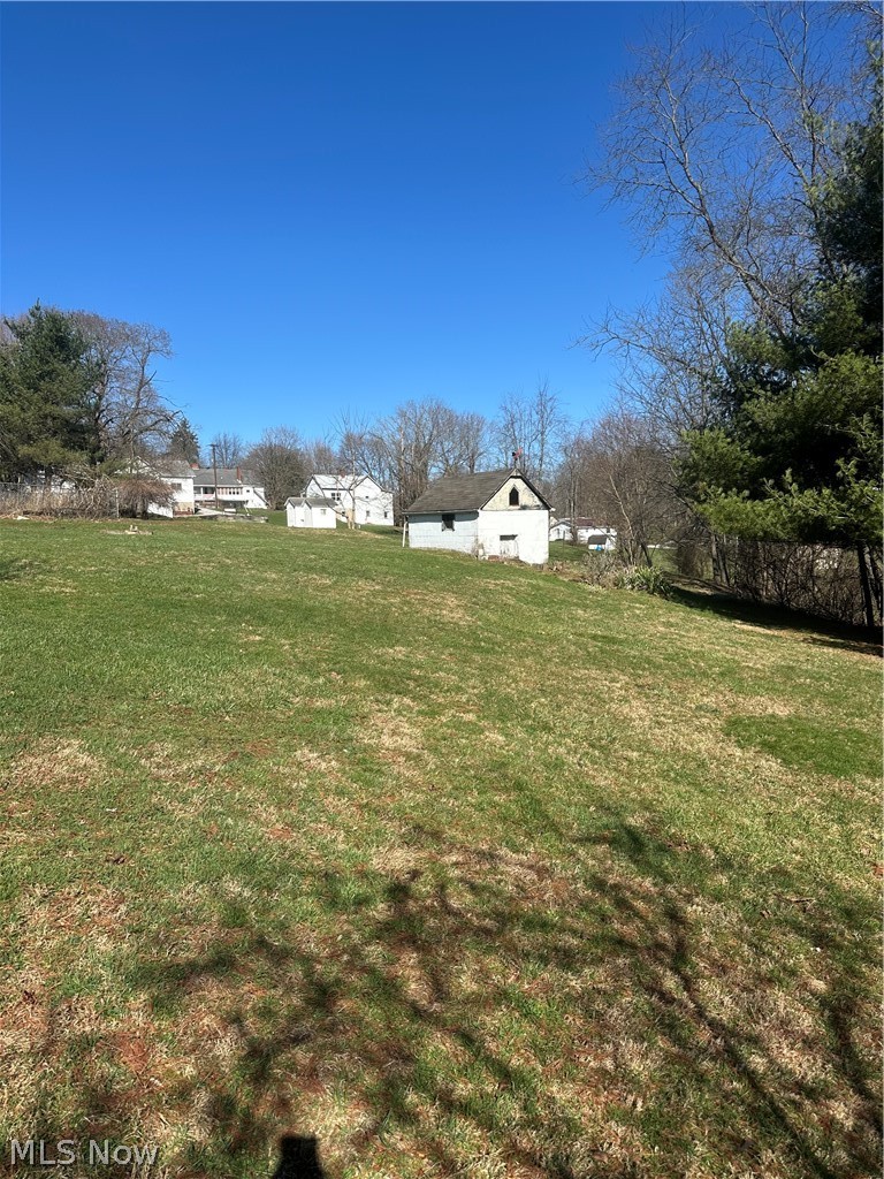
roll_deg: +0.8
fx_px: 817
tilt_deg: -3.0
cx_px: 442
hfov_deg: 56.8
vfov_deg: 71.6
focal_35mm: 24
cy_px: 590
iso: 80
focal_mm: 6.86
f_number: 1.78
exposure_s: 1/3717
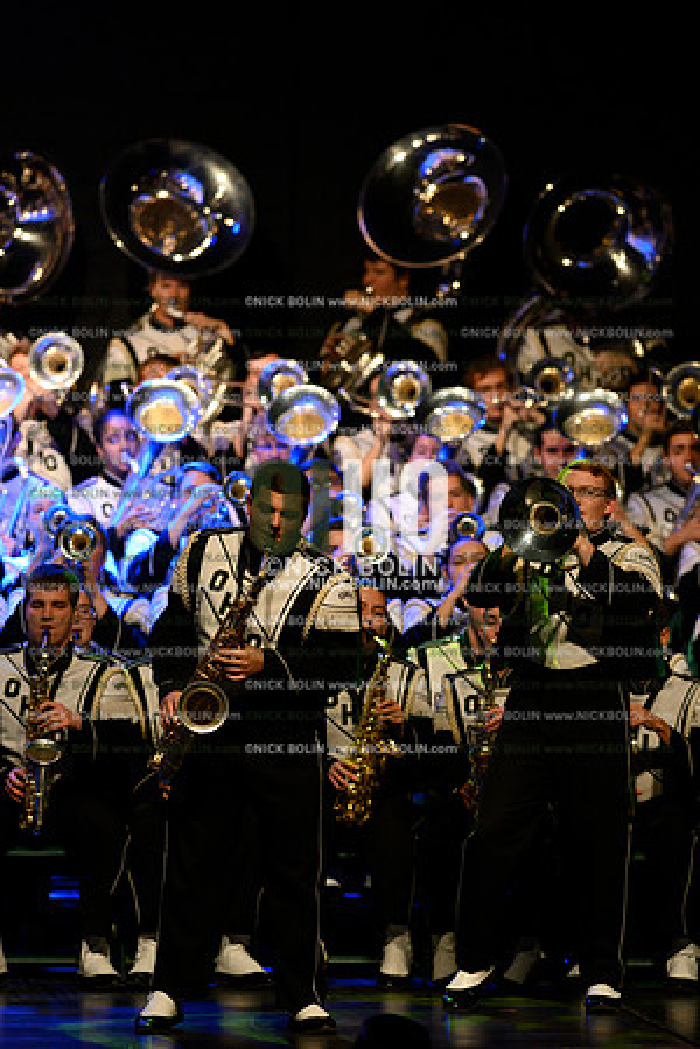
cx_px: 350
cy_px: 524
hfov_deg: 4.6
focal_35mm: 300
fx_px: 8749
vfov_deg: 6.9
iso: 5000
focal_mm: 300
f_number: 4
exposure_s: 1/500
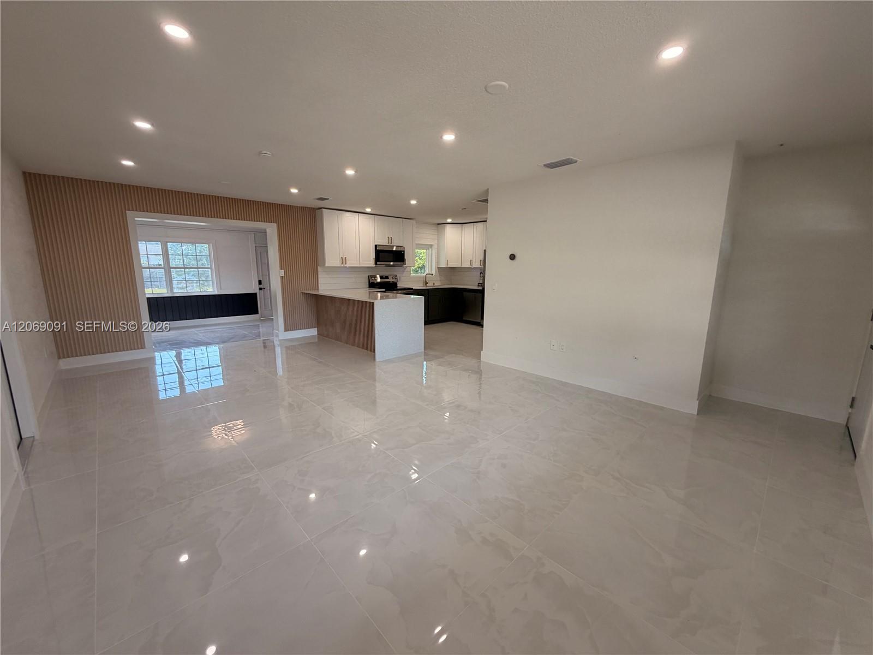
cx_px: 436
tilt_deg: -9.5
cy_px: 328
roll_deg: +0.0
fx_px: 353
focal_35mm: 14
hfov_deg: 102.1
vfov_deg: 85.7
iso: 160
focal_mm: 2.22
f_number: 2.2
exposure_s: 1/121
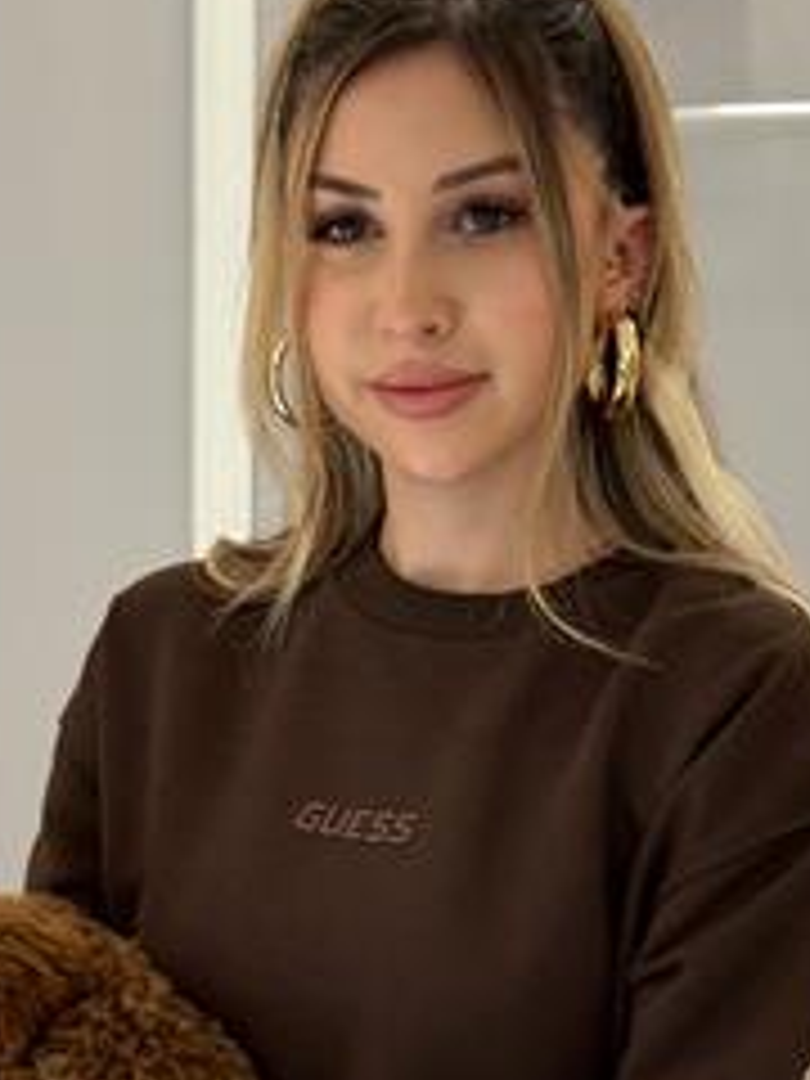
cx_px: 446
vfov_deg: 18.6
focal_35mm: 104
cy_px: 922
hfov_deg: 14.2
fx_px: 3245
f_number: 1.78
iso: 160
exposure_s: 1/221
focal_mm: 6.76
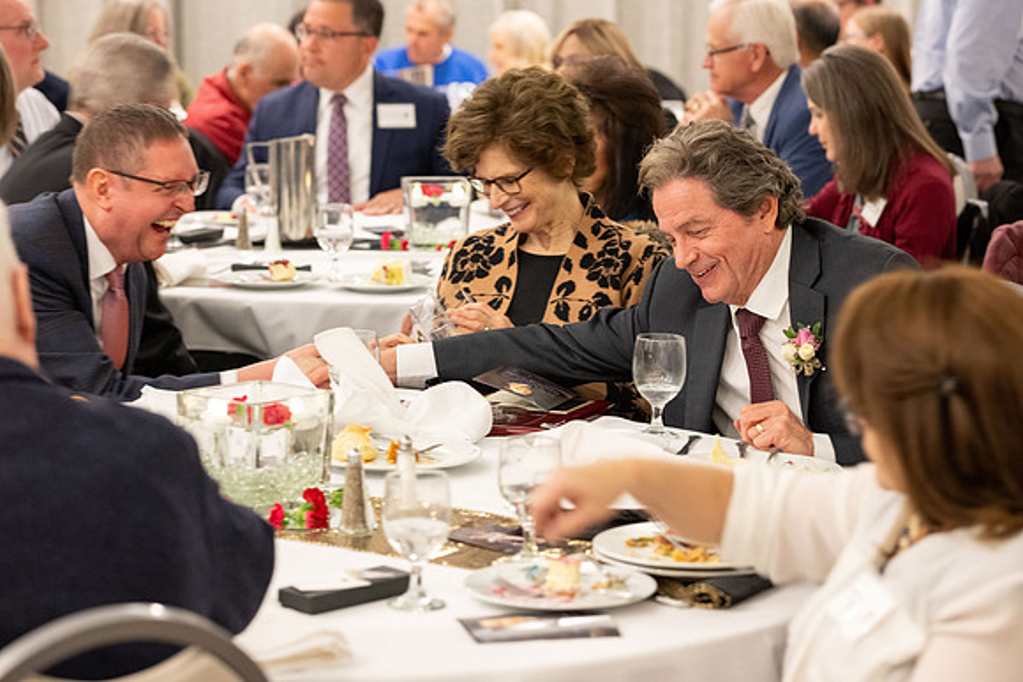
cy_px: 341
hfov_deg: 19.5
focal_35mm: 105
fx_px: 2984
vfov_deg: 13.0
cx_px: 512
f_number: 4.5
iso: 3200
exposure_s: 1/40
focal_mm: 105
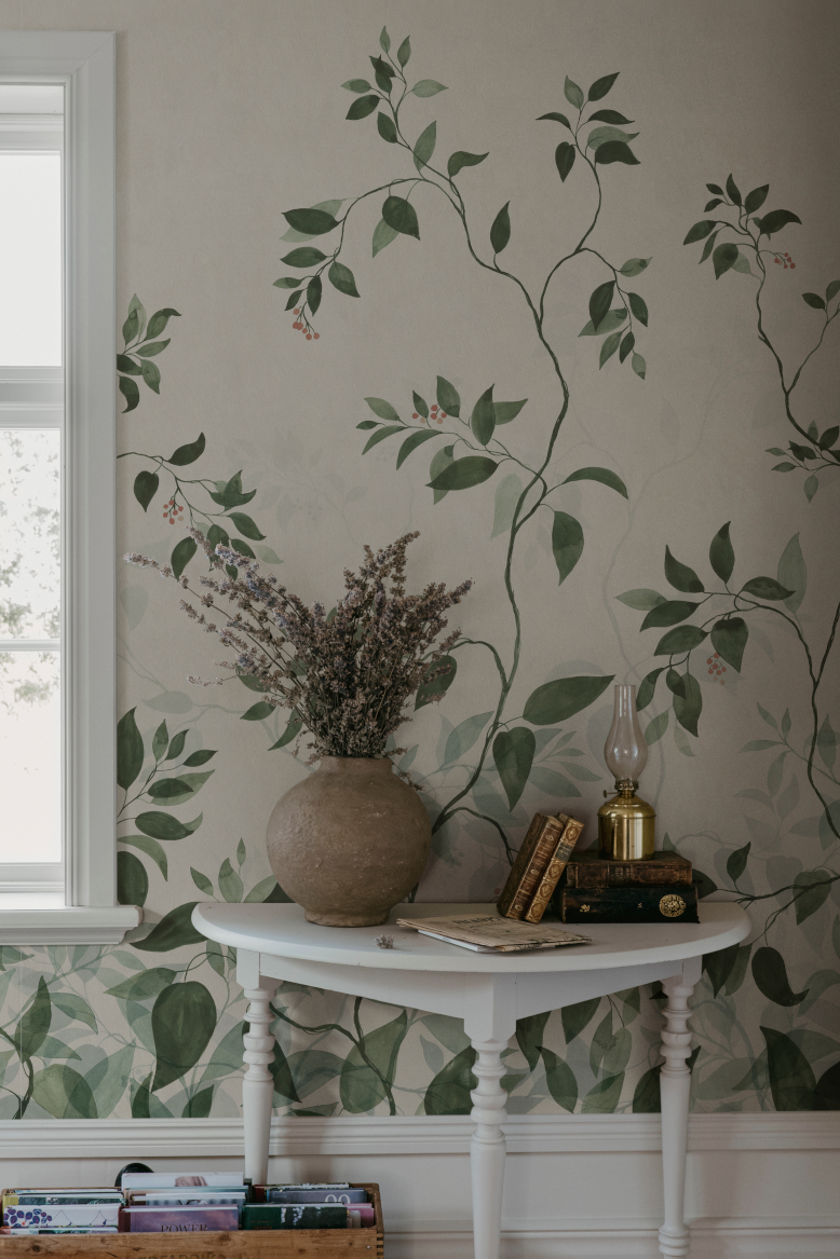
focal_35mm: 45
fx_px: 1575
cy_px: 654
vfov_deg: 43.6
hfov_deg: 29.9
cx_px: 407
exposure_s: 1/40
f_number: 5.6
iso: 1000
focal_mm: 35
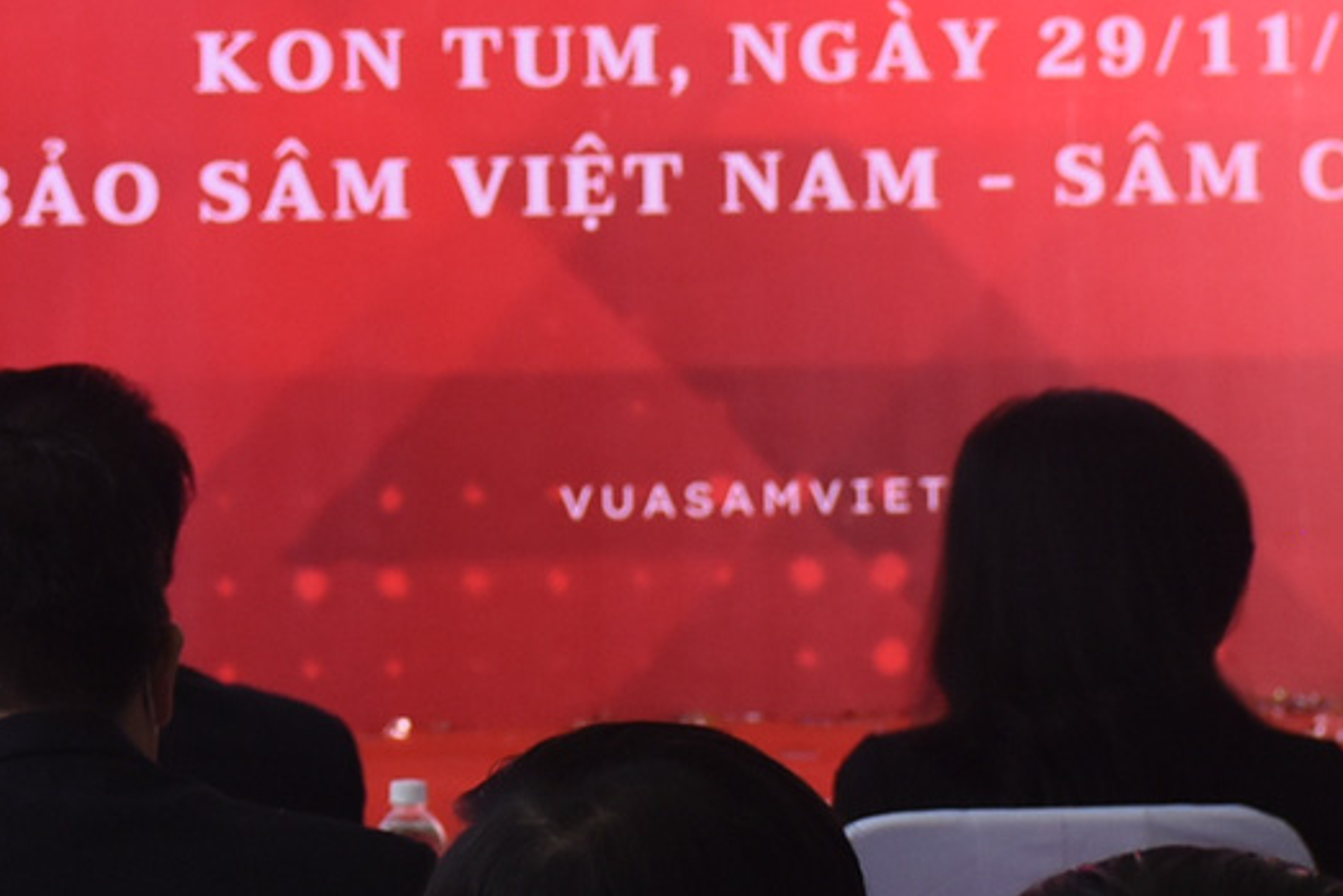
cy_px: 253
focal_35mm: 241
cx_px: -134
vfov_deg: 5.7
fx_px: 8993
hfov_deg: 8.5
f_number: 5.6
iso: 500
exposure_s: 1/60
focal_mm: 42
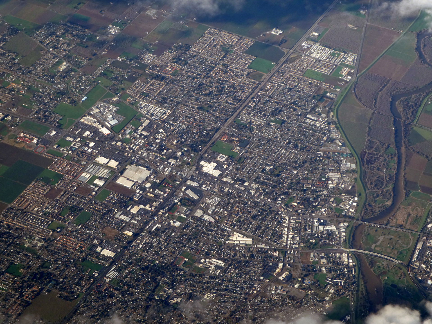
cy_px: 162
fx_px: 1323
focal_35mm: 106
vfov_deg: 14.0
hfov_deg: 18.5
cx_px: 216
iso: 80
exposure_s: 1/200
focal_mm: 19
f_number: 5.1
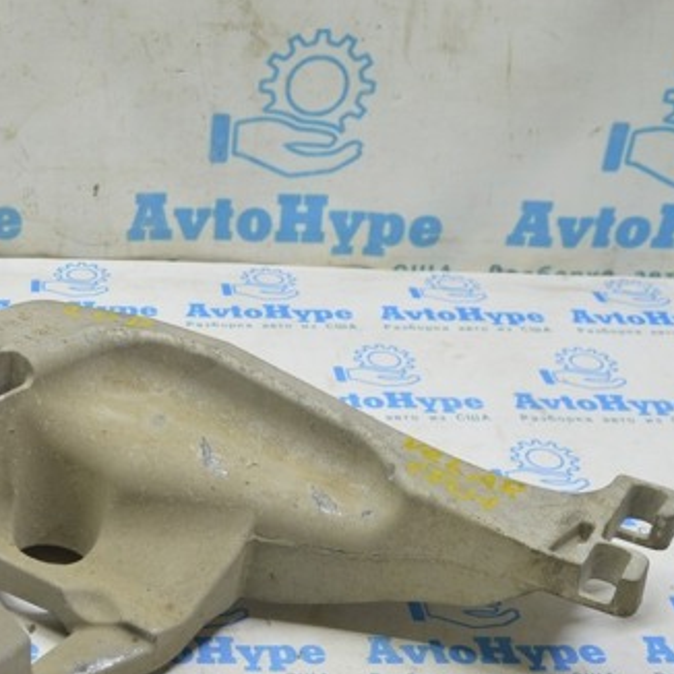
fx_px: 1322
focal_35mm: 60
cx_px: 97
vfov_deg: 28.5
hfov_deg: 27.8
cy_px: 423
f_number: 5.6
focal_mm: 24
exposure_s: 1/20
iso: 400
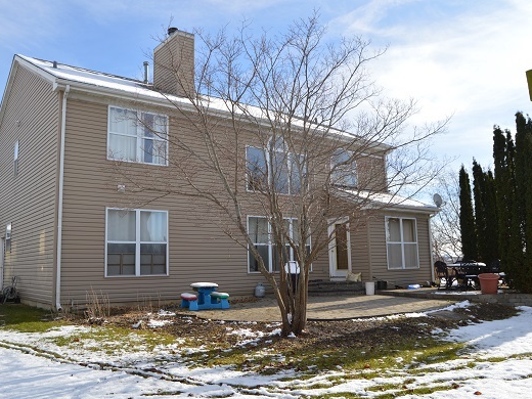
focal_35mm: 30
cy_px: 197
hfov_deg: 59.7
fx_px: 461
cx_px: 230
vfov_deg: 46.8
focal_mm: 18
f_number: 10
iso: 100
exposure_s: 1/200
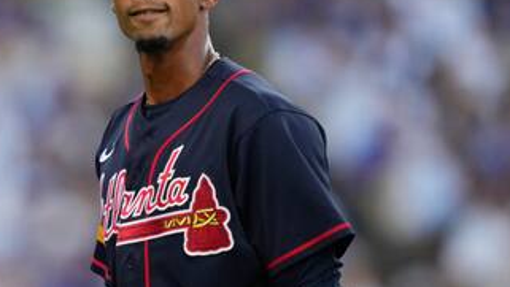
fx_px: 12367
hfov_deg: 2.4
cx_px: 75
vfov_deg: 1.3
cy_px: 196
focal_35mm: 914
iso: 1600
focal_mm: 400
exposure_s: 1/2500
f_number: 2.8
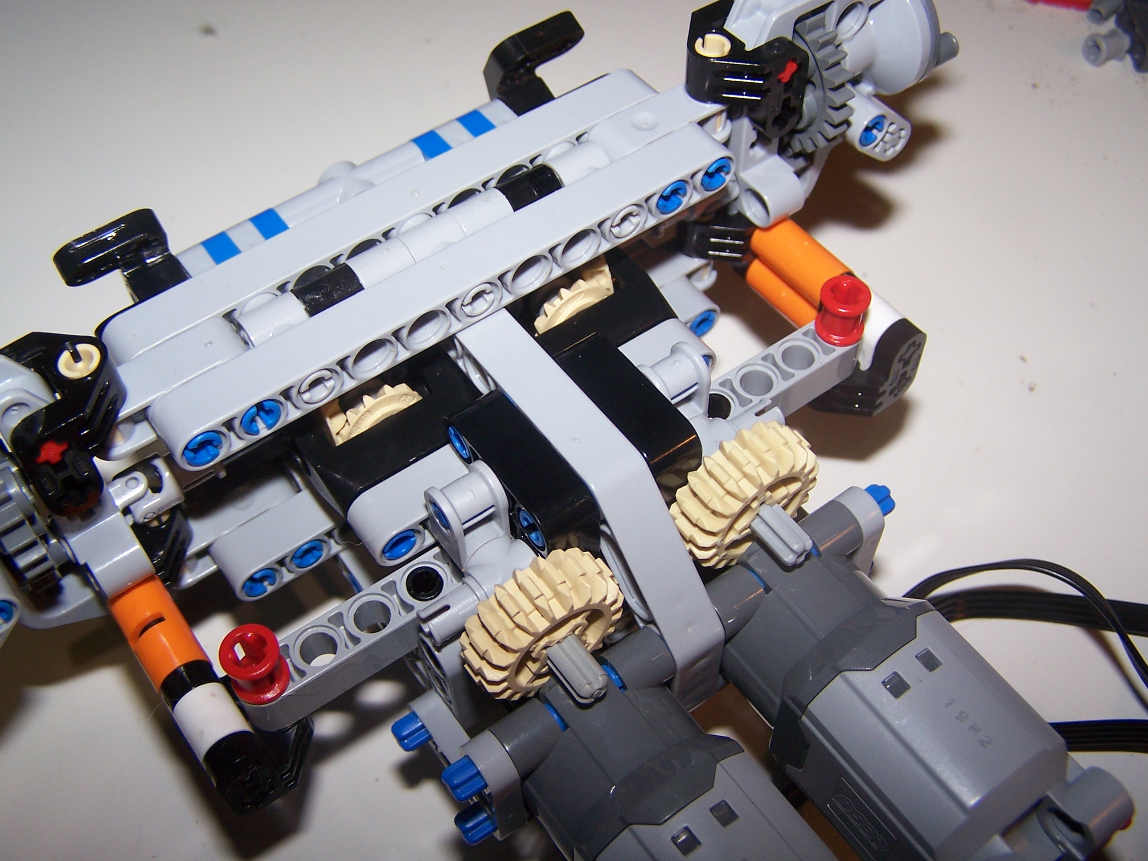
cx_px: 574
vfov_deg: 37.7
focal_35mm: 38
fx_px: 1260
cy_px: 430
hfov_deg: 49.0
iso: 80
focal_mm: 6.3
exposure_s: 1/60
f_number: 2.8
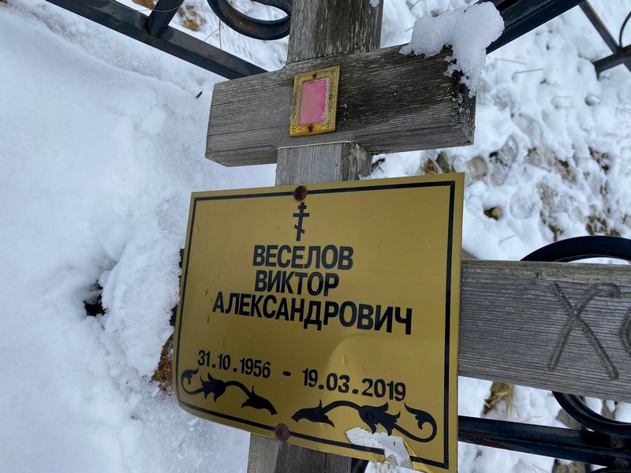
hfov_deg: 67.3
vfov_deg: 53.1
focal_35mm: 26
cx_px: 316
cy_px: 236
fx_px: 474
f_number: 1.8
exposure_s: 1/211
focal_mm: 4.25
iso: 32
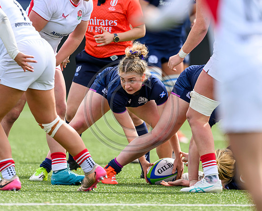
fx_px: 7861
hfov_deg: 1.9
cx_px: 134
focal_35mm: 1011
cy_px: 70
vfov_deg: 1.5
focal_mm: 560
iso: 500
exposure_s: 1/2000
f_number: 4
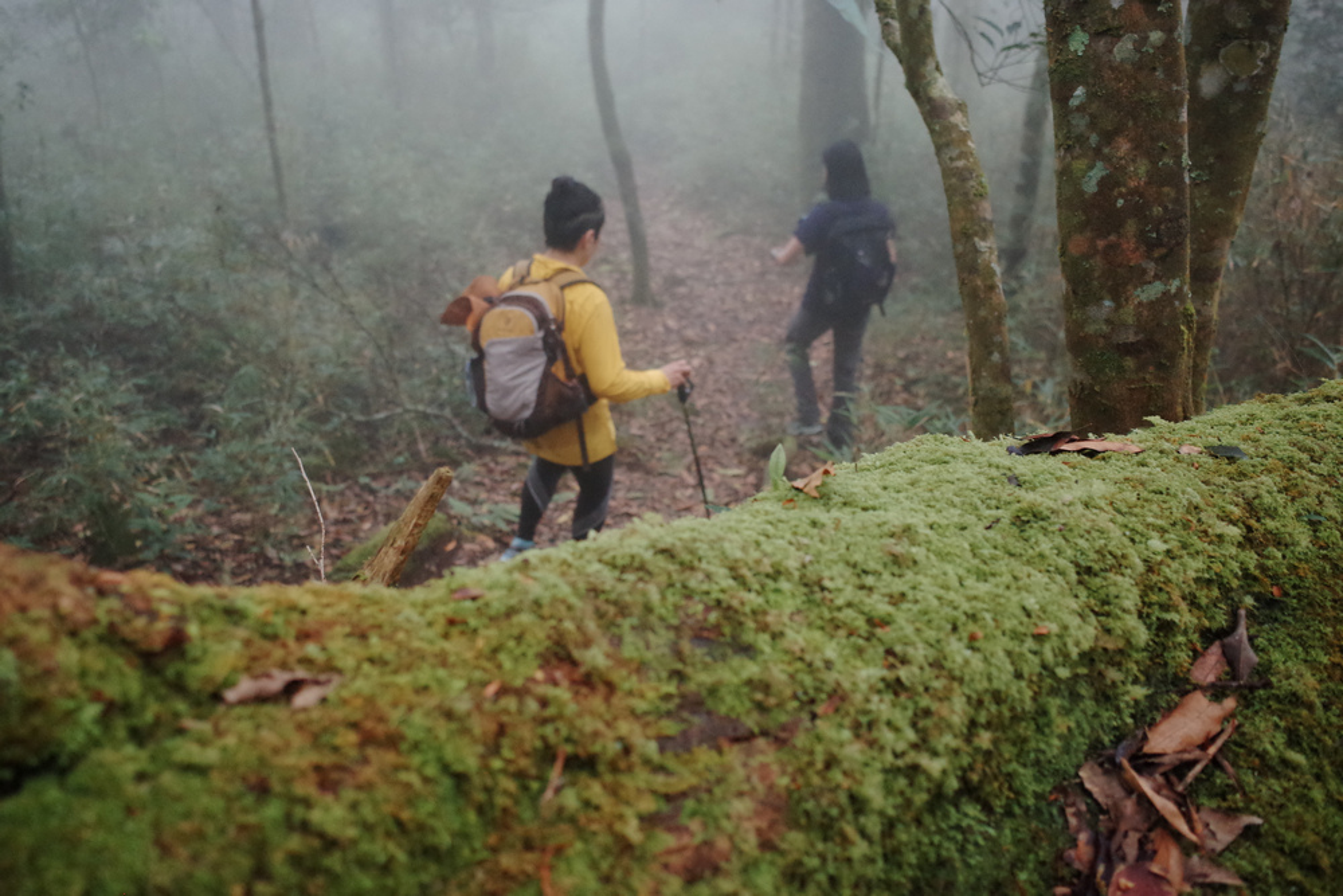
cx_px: 672
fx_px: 1045
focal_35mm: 28
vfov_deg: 46.4
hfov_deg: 65.5
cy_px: 448
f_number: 2.8
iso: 1600
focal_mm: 18.3
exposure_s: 1/125
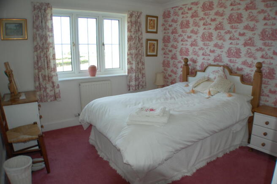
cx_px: 138
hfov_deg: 57.3
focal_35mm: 33
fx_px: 254
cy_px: 92
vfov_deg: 39.9
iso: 200
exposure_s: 1/60
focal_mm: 22
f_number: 3.8
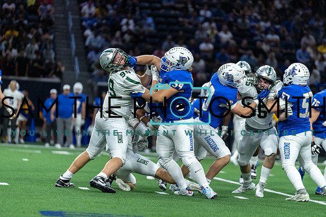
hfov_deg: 10.3
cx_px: 163
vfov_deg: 6.9
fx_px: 1811
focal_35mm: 200
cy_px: 108
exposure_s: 1/1250
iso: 4000
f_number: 2.8
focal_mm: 200
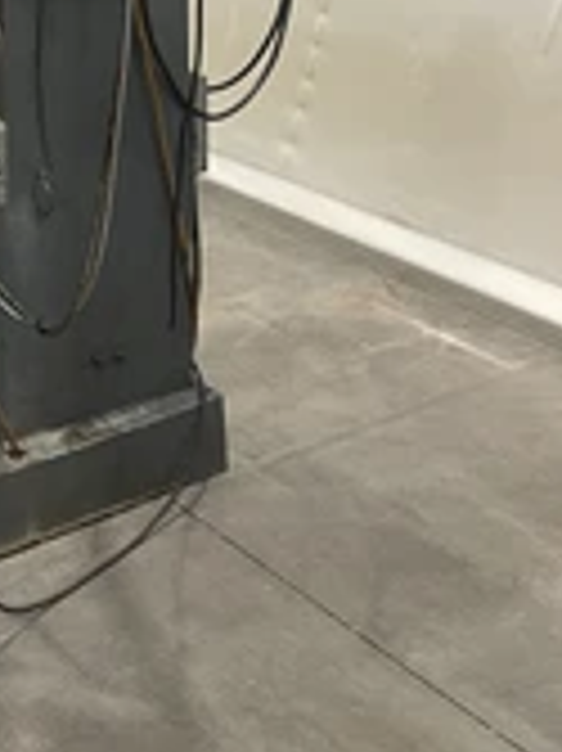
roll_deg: -2.4
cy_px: -41
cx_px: -108
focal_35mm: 60
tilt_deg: -9.4
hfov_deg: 22.5
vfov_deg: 29.5
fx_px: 1300
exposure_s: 1/60
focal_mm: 5.1
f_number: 1.6
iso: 320
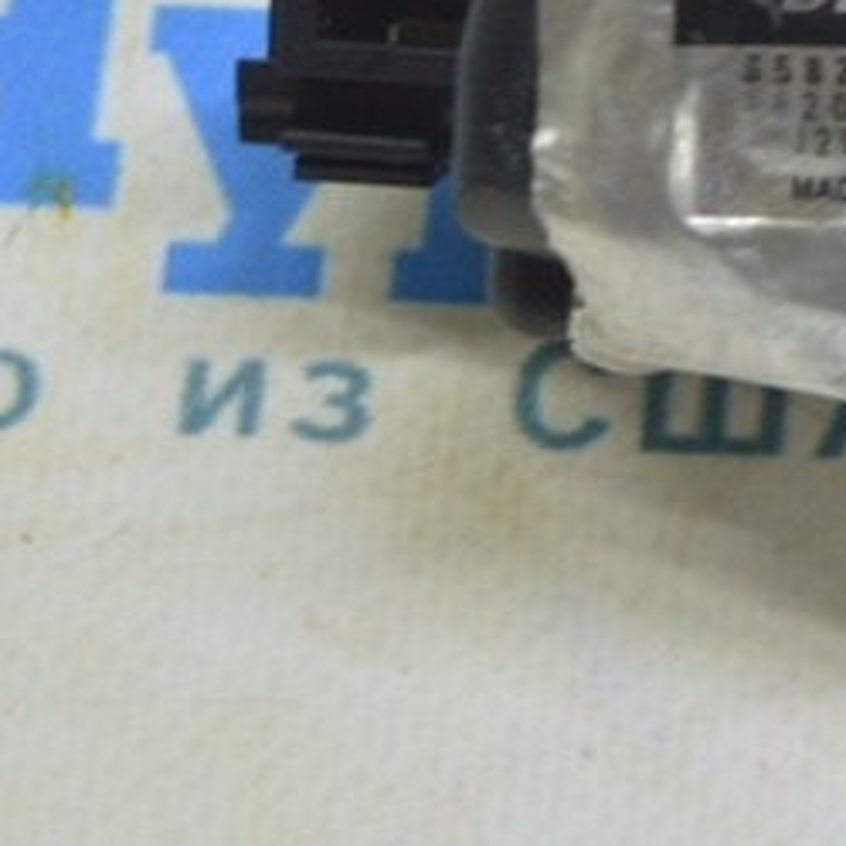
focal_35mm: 288
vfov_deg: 6.1
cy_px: -25
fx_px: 7956
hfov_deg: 6.0
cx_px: 1441
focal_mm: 55
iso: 400
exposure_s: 1/20
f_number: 5.6
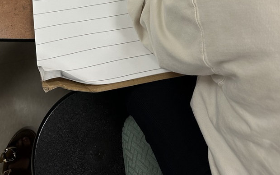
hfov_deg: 47.1
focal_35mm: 42
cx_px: 127
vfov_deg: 26.1
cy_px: -52
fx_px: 321
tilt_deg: -59.4
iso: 160
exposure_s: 1/120
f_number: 1.78
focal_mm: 6.86
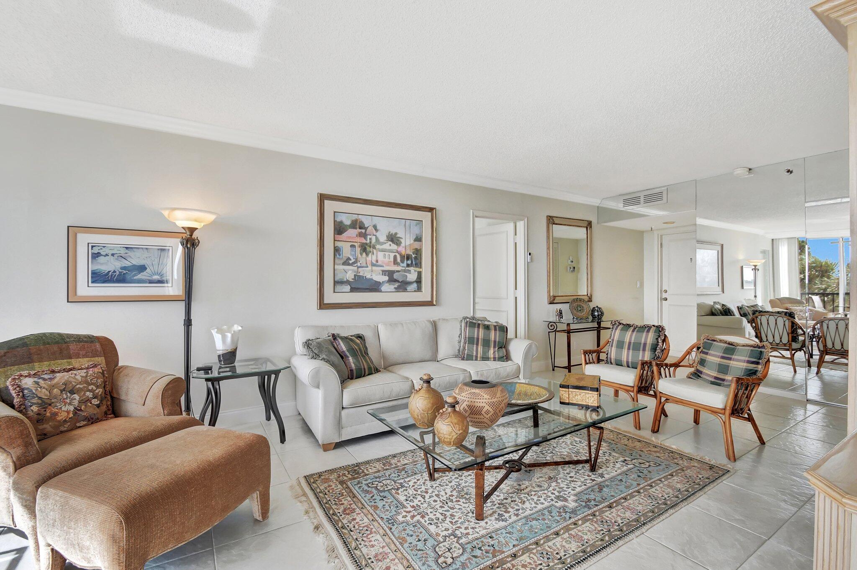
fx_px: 357
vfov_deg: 77.3
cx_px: 428
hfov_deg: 100.4
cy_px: 285
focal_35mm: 15
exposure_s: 1/1.25
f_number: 8
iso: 1000
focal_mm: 10
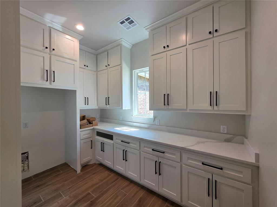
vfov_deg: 89.9
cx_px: 138
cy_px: 104
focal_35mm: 13
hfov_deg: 106.2
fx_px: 104
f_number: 1.9
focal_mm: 2.2
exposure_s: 1/120
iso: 32
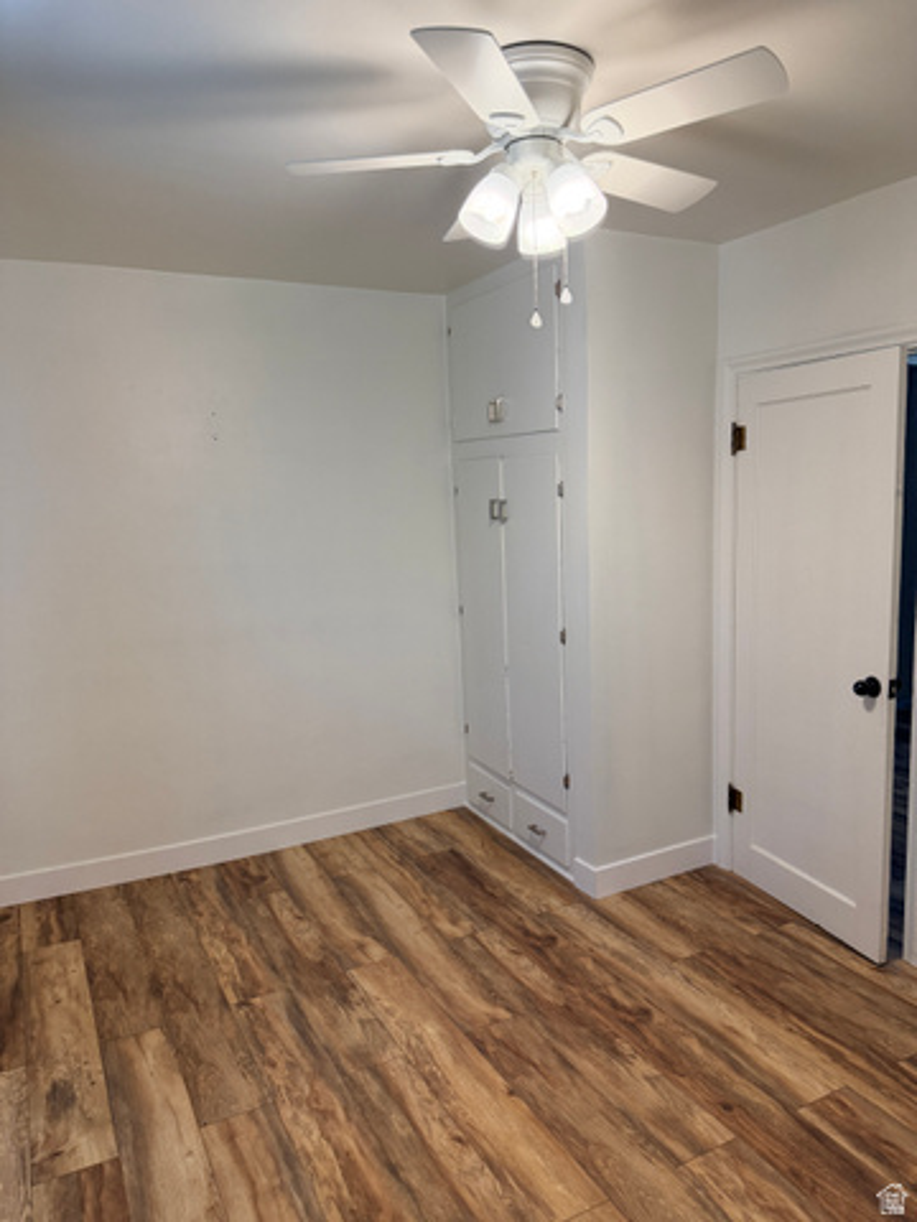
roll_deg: +2.6
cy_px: 611
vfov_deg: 71.6
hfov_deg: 56.8
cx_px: 458
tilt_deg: -8.2
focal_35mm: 24
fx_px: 848
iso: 250
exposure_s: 1/120
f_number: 1.78
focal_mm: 6.76
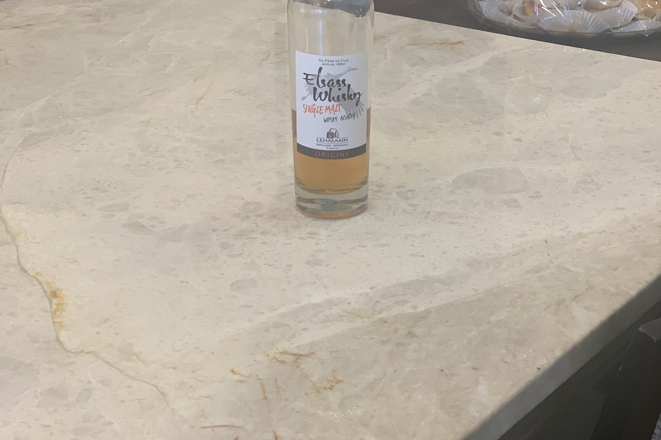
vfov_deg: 18.6
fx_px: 1340
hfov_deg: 27.7
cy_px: 155
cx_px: 331
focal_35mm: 73
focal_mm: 6
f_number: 2.4
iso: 125
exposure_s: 1/60
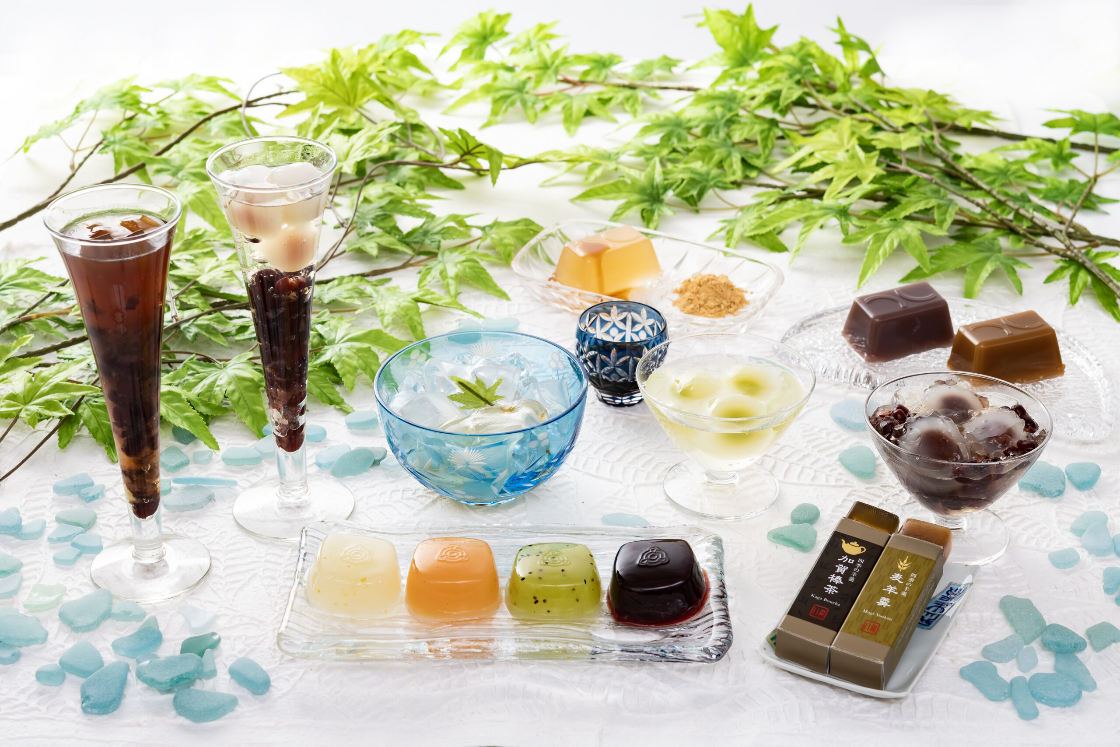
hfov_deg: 33.4
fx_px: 1867
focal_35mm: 60
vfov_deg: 22.6
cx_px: 560
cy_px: 374
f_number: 9
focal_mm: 60
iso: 31
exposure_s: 1/80
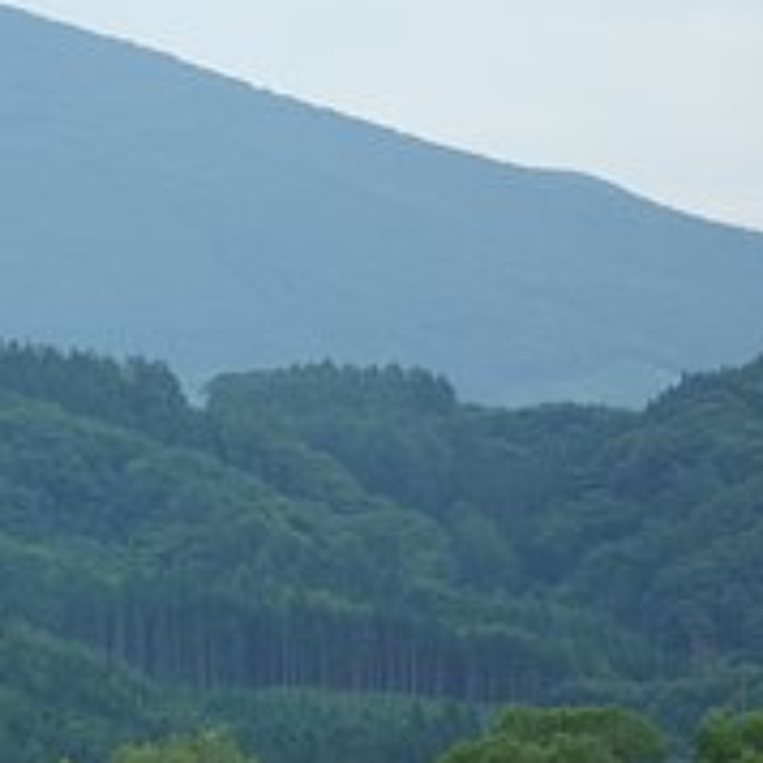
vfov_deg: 13.6
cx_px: -9
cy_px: 482
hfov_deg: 13.4
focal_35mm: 128
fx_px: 3198
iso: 160
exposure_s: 1/4000
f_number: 2
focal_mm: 35
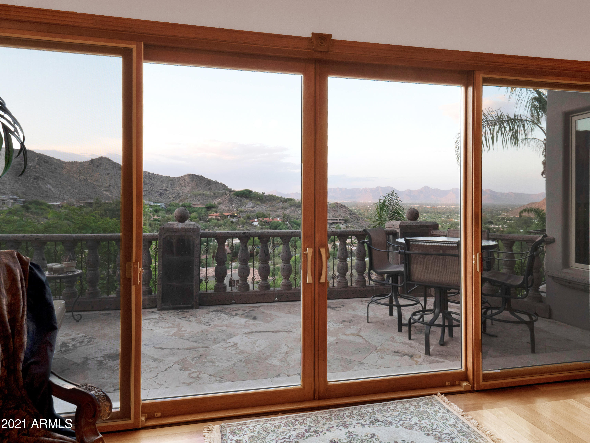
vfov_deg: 61.1
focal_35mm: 22
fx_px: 375
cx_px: 295
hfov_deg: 76.4
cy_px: 222
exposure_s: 1/8
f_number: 6.3
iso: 400
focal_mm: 11
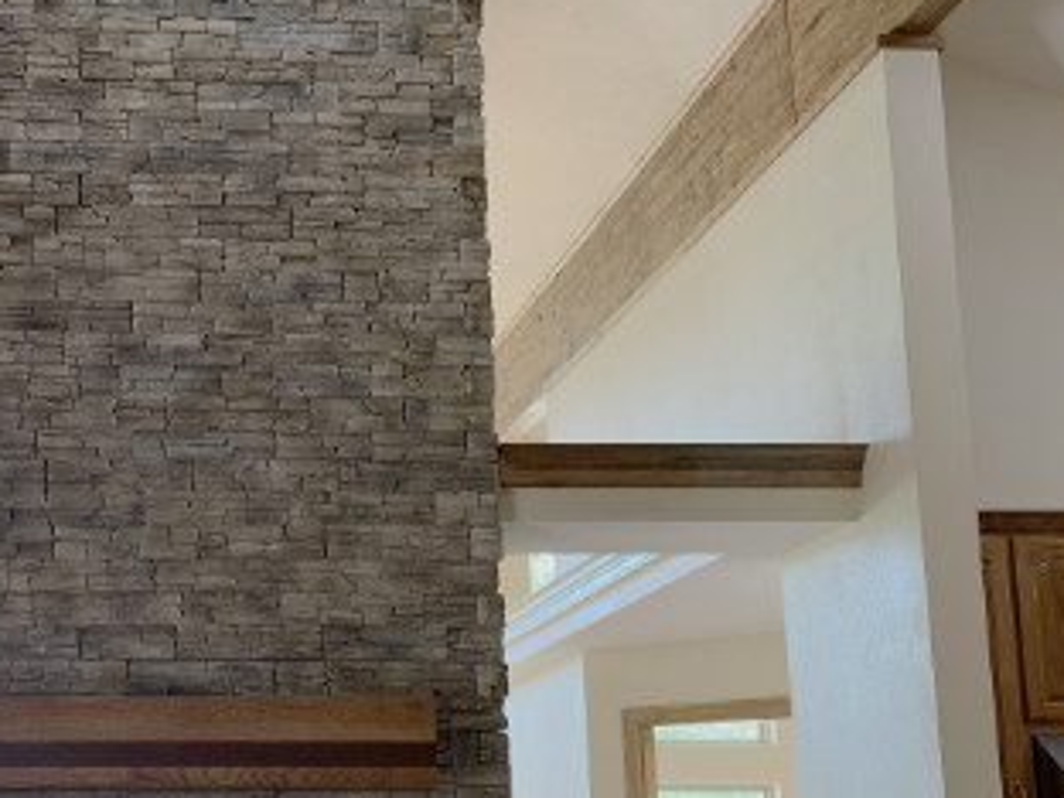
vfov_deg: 24.2
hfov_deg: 31.1
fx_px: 1844
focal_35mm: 60
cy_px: 573
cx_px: 157
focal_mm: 4.2
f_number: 1.8
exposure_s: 1/60
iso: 80
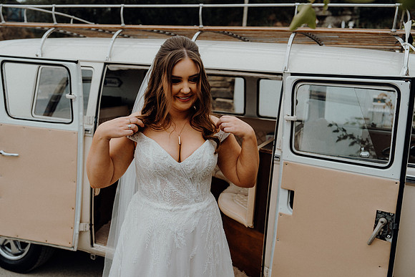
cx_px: 208
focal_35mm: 34
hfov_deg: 55.8
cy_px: 138
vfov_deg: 38.9
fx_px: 392
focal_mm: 34
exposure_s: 1/200
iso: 125
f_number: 3.5
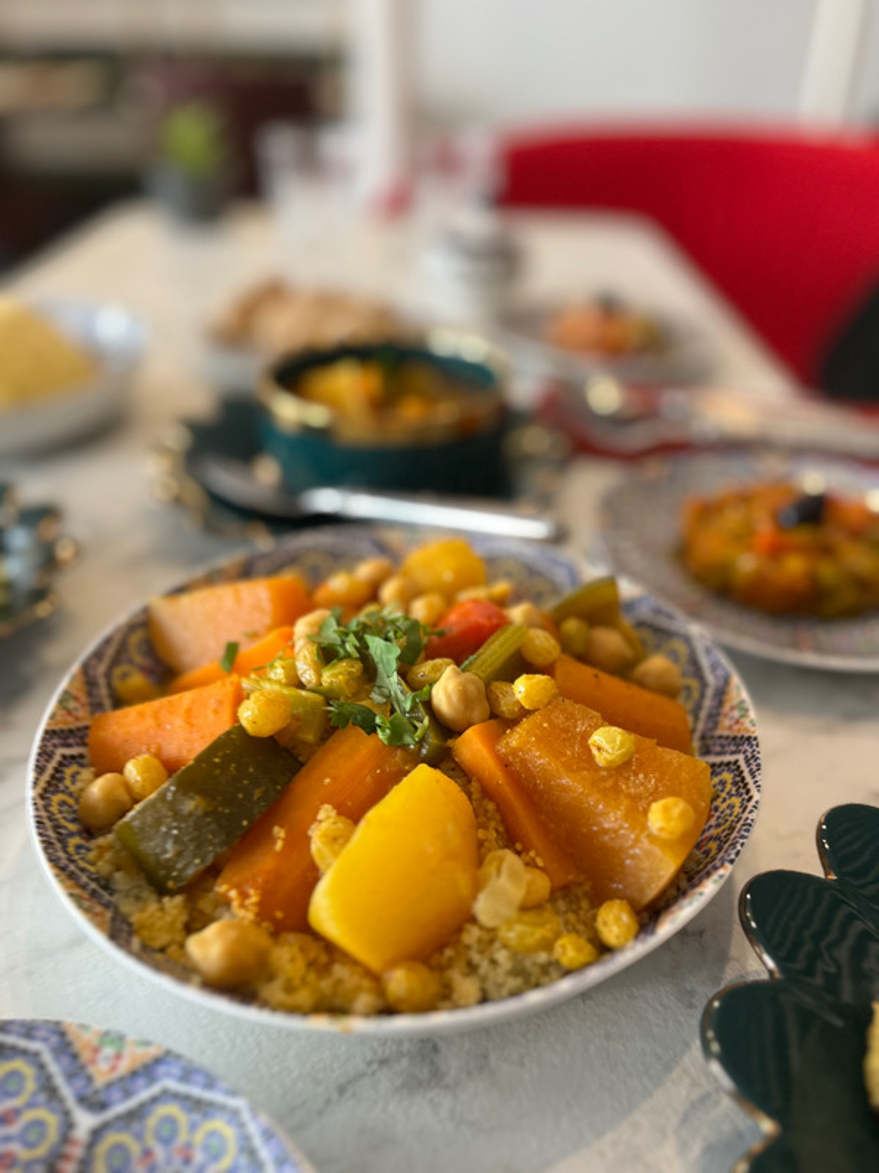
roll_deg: -1.5
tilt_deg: -32.4
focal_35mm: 26
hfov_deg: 53.1
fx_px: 880
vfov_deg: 67.3
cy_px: 586
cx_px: 440
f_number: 1.6
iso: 80
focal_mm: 5.1
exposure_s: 1/50
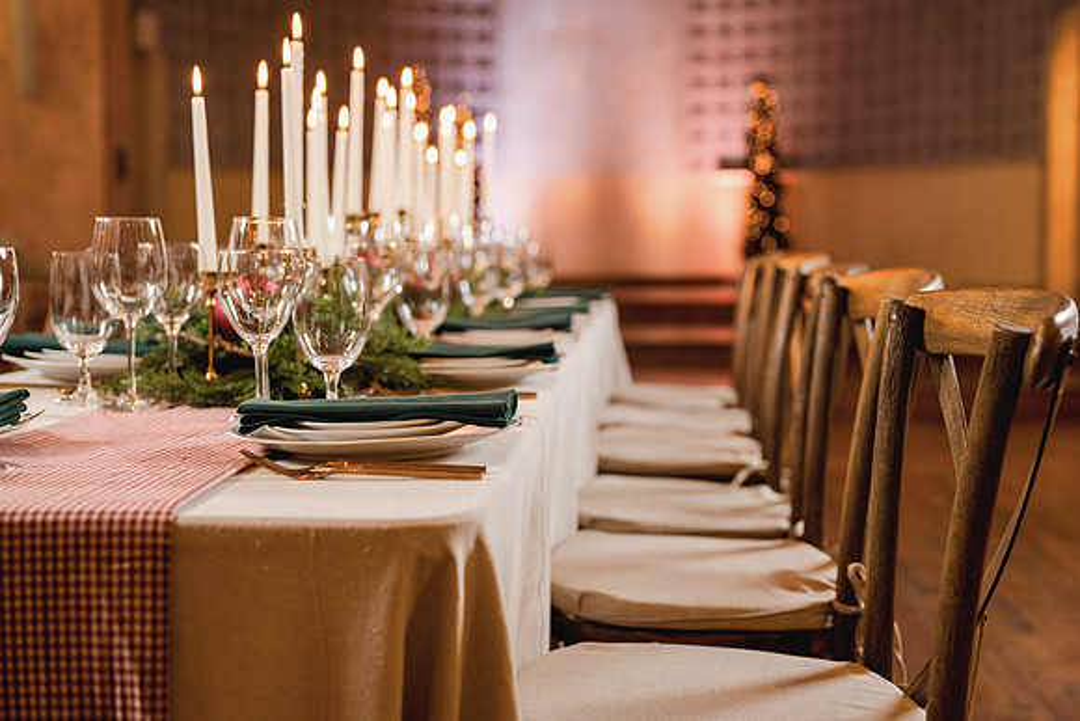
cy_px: 360
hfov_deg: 39.6
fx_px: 1500
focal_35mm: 50
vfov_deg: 27.0
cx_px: 540
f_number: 3.2
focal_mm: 50
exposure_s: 1/80
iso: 400
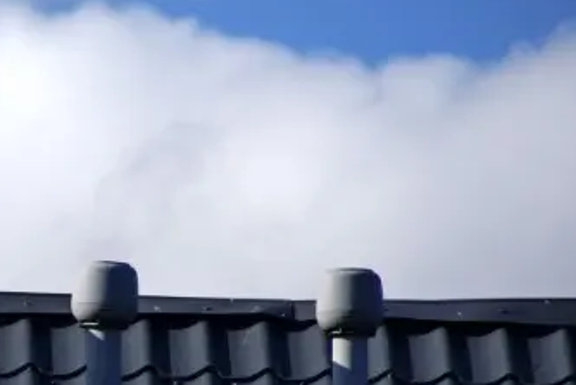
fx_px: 10836
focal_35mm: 677
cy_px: 354
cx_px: -1
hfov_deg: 3.0
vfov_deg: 2.0
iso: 100
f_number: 7.1
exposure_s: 1/500
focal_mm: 210
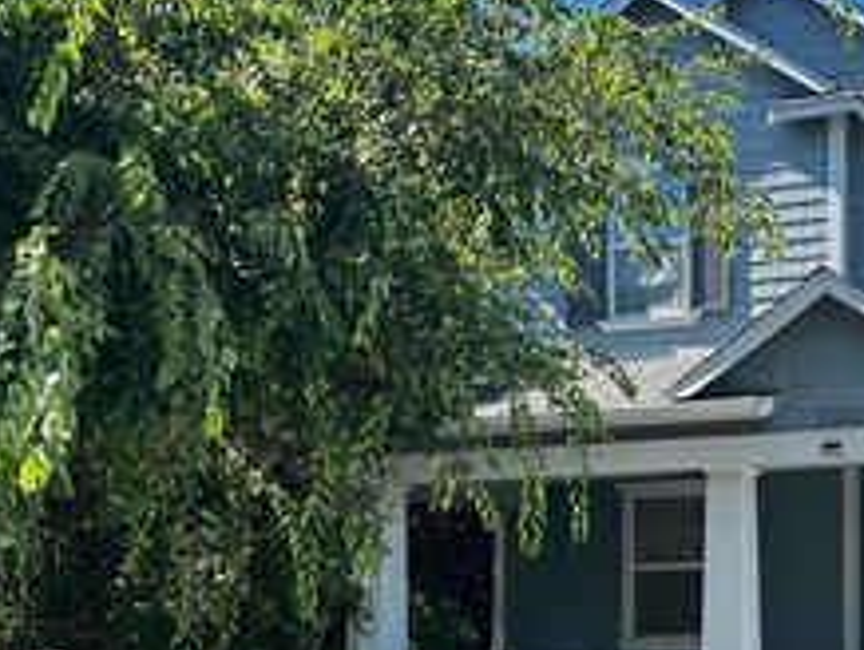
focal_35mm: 55
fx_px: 1374
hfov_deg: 31.2
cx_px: 939
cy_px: 557
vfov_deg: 25.9
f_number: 1.78
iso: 80
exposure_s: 1/943
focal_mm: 6.86
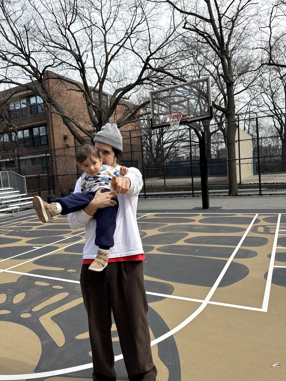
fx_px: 264
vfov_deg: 71.6
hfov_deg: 56.8
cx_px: 143
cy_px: 190
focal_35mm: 24
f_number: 1.78
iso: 80
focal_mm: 6.76
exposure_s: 1/2525
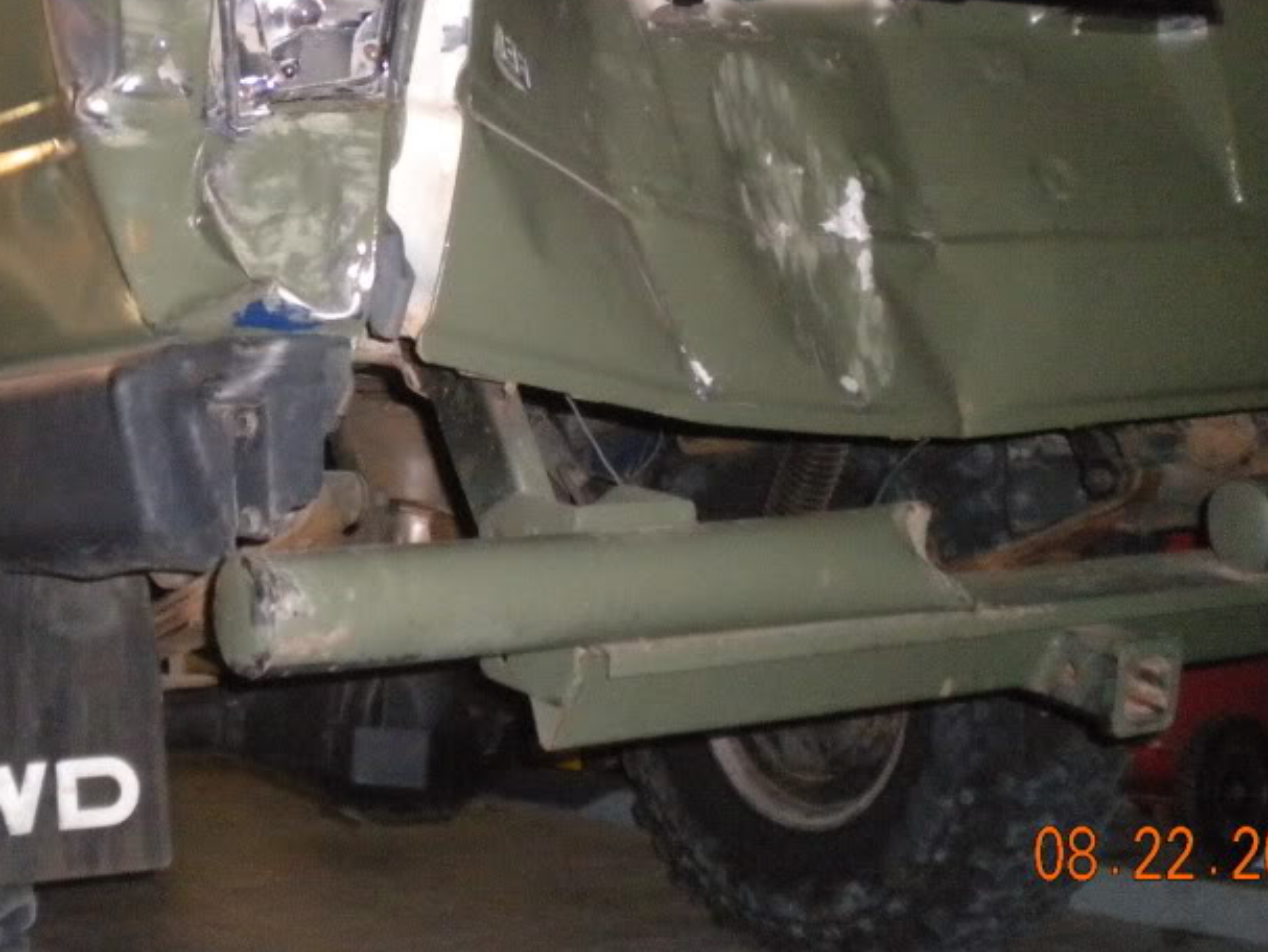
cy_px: 219
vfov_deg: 24.5
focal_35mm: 59
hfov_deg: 32.4
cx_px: 422
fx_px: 2162
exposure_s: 1/30
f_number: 3.1
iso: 800
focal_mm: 6.3
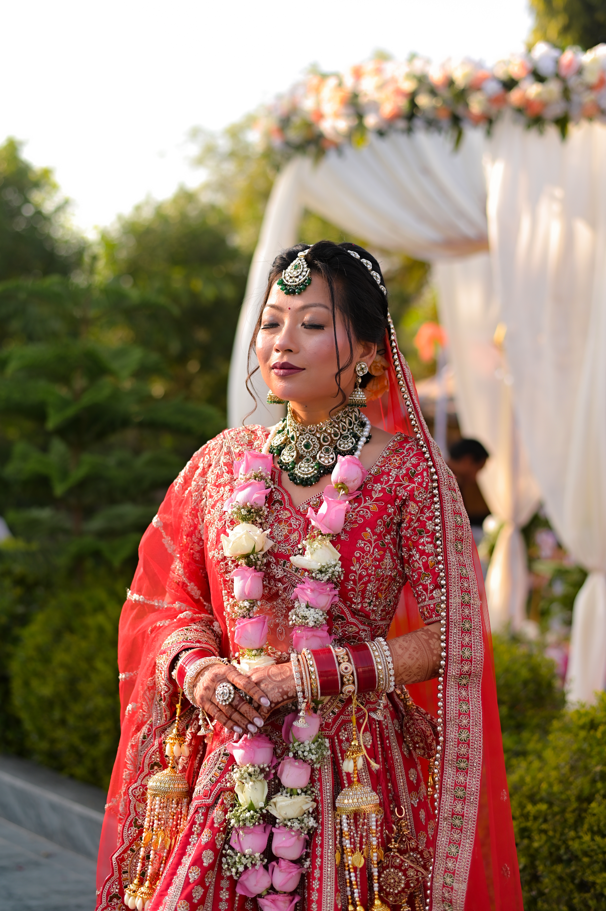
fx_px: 1264
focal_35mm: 50
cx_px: 303
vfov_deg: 39.6
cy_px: 456
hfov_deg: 27.0
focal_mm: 50
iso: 80
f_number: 2.5
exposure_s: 1/640
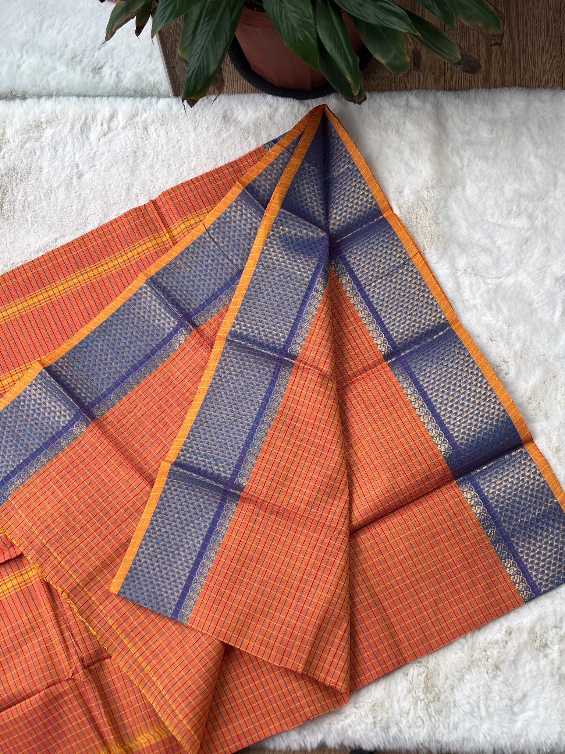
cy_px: 377
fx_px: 1066
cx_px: 282
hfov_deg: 29.7
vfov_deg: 38.9
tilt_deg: -74.1
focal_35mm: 49
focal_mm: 5.96
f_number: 1.6
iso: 40
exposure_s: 1/151
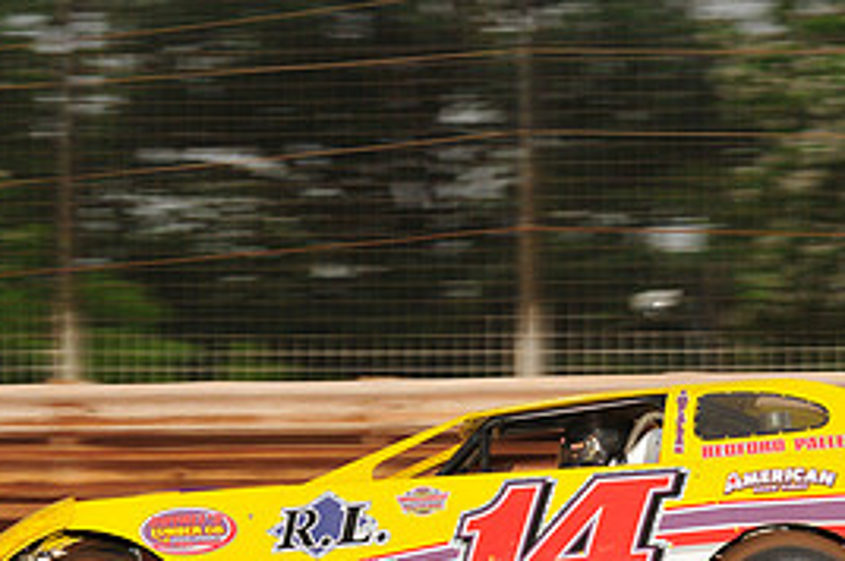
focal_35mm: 199
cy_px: 507
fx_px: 4665
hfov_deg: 10.3
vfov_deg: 6.9
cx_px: 564
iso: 1000
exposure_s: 1/320
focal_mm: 92
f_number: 8
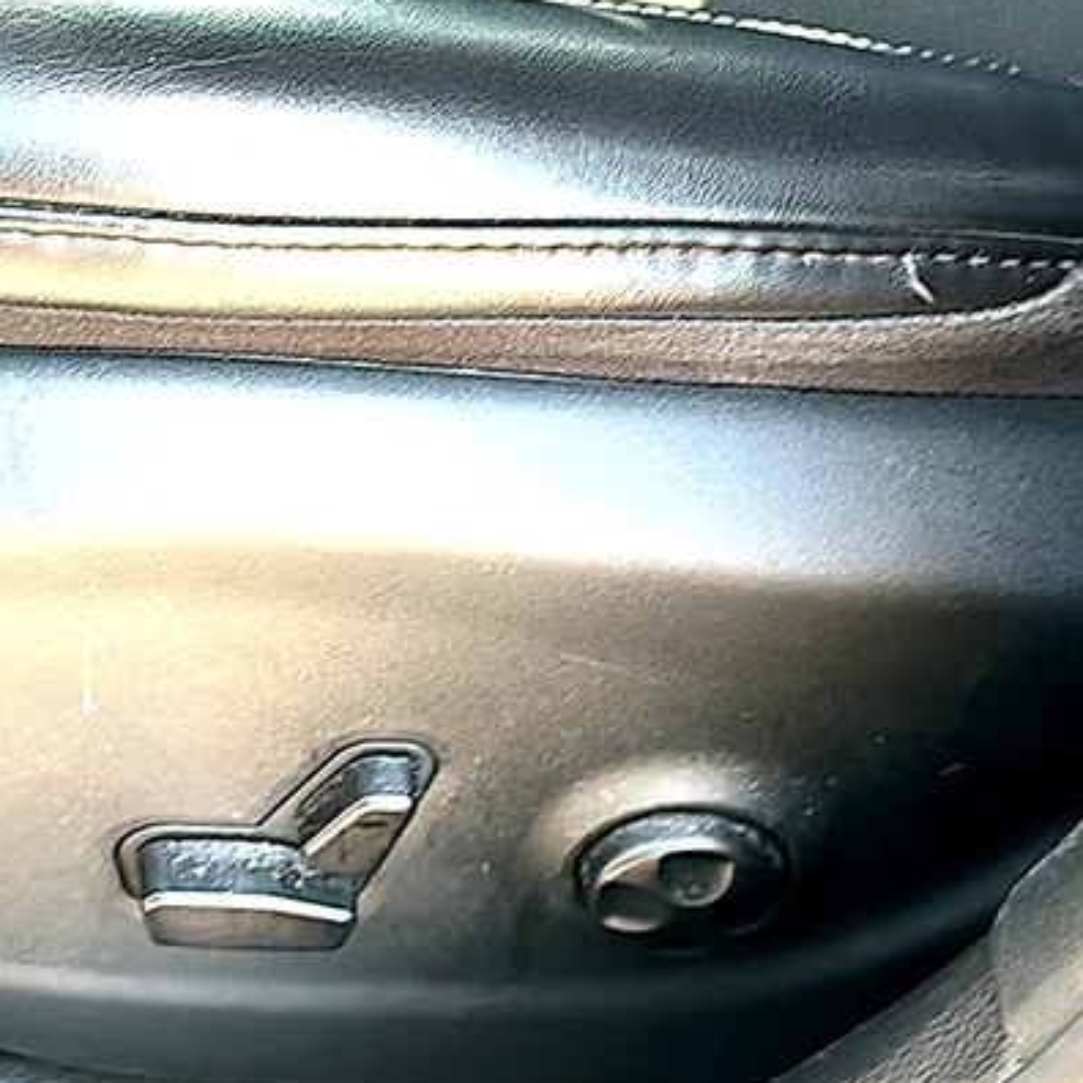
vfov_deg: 23.0
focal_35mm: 75
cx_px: 161
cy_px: 439
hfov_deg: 22.6
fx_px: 2655
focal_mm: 6.86
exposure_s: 1/109
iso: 80
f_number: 1.78
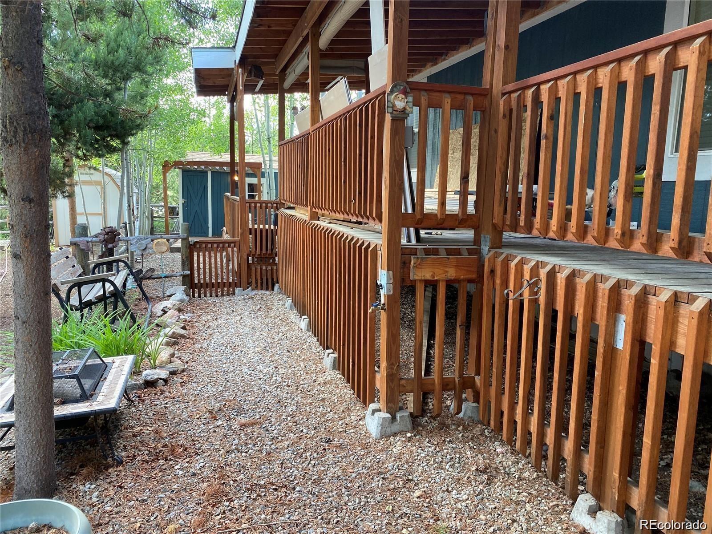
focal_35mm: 26
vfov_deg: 53.1
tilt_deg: -9.5
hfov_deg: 67.3
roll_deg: -1.4
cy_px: 267
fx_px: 535
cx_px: 356
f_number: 1.8
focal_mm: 4.25
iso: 125
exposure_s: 1/121
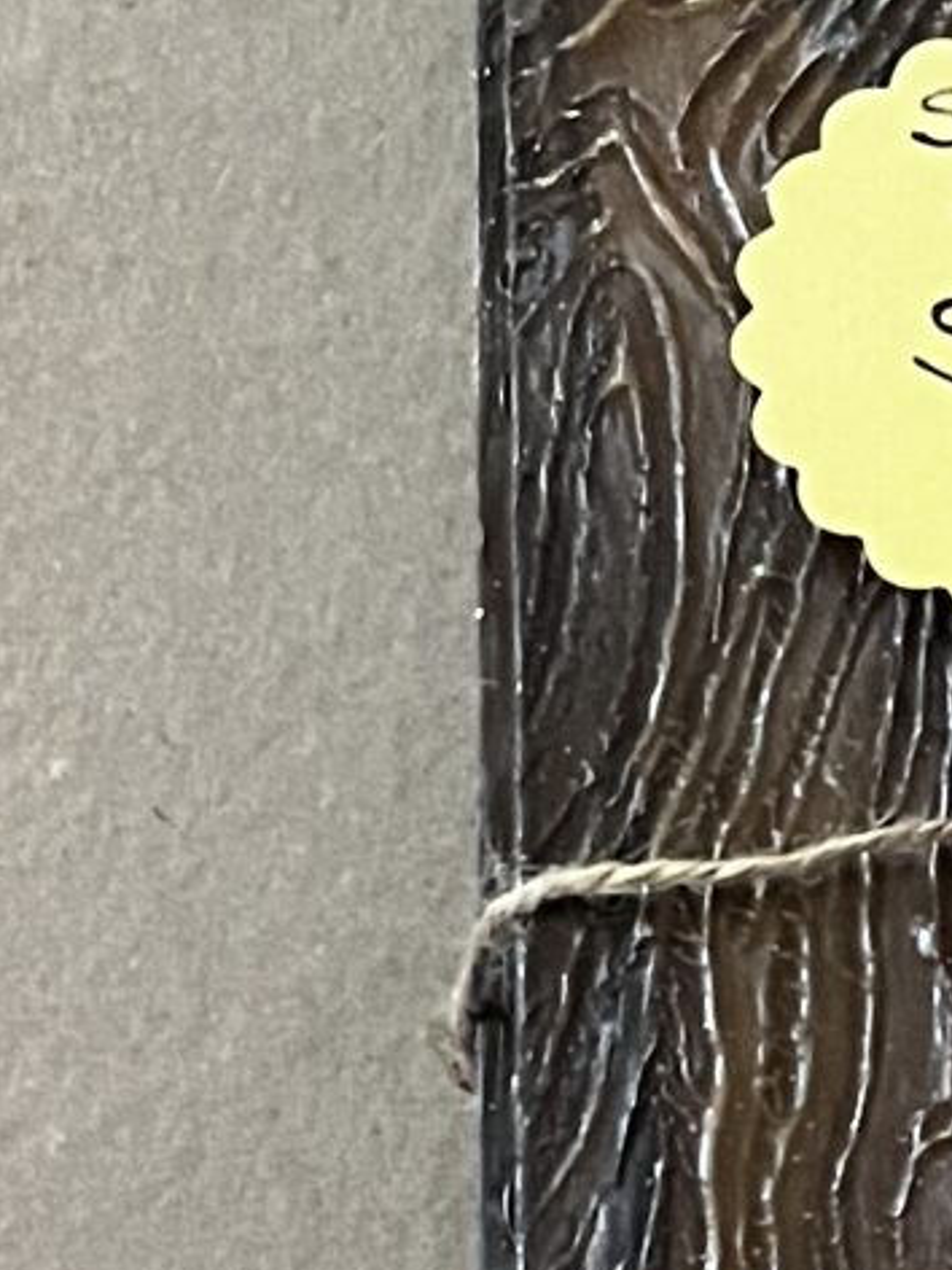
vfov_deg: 13.9
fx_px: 5170
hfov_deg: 9.8
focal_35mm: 141
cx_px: 1861
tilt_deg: -70.2
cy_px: 1009
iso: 640
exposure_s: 1/35
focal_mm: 5.1
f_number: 1.6
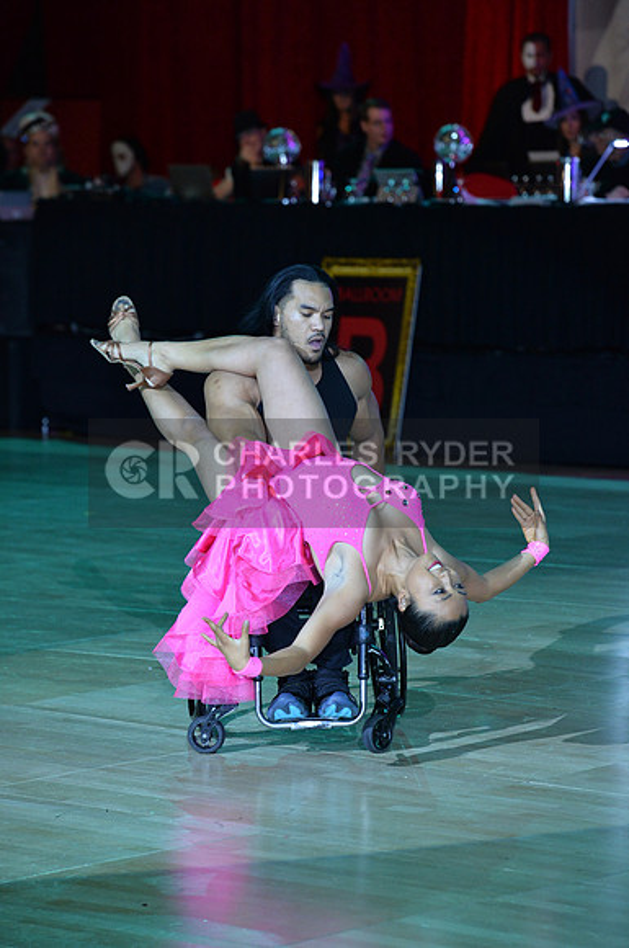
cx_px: 314
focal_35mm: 155
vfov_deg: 13.3
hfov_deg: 8.8
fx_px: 4074
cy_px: 474
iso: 2000
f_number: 5
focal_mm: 155
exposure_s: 1/250
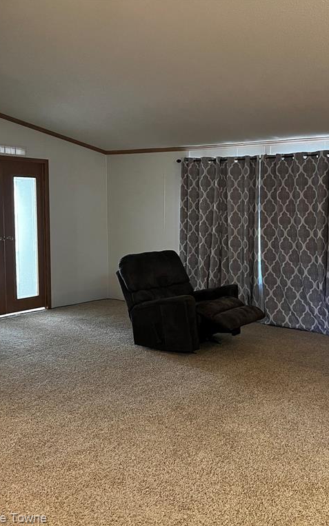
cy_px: 262
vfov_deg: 52.7
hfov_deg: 34.1
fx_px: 531
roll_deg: -0.2
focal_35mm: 37
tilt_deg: -6.0
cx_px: 222
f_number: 1.5
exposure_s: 1/60
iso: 500
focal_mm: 5.7
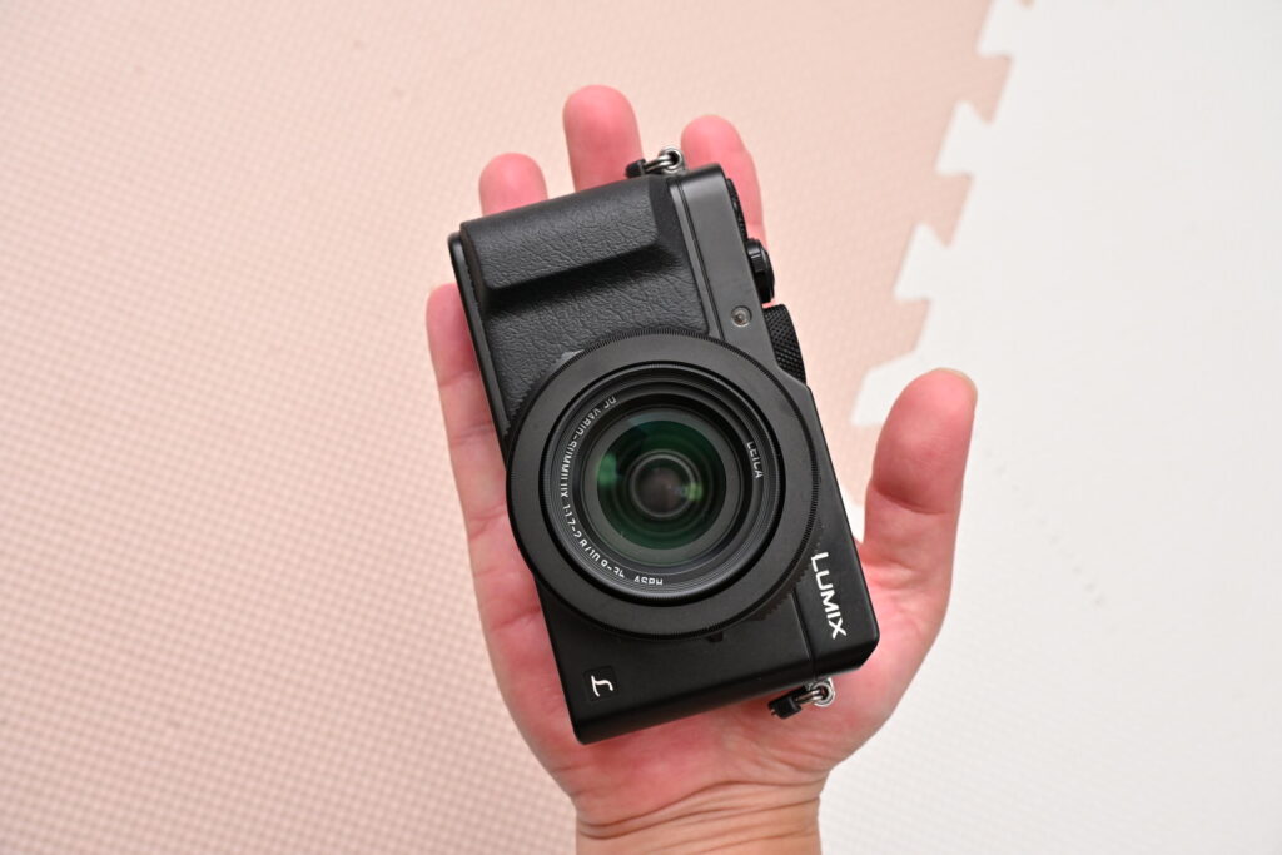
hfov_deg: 41.7
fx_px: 1683
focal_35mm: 47
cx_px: 641
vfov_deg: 28.5
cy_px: 428
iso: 800
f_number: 8
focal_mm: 31.5
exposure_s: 1/203
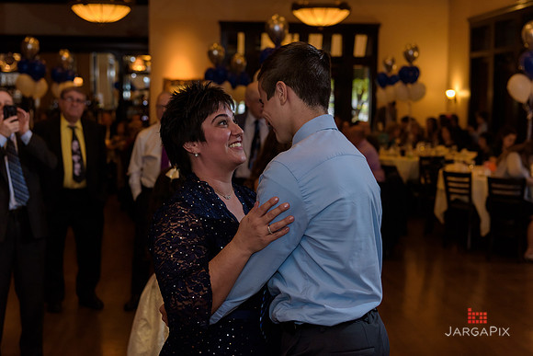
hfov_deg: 38.2
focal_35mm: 52
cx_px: 266
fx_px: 770
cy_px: 178
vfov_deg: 26.0
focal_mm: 52
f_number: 3.2
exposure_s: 1/125
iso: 1250
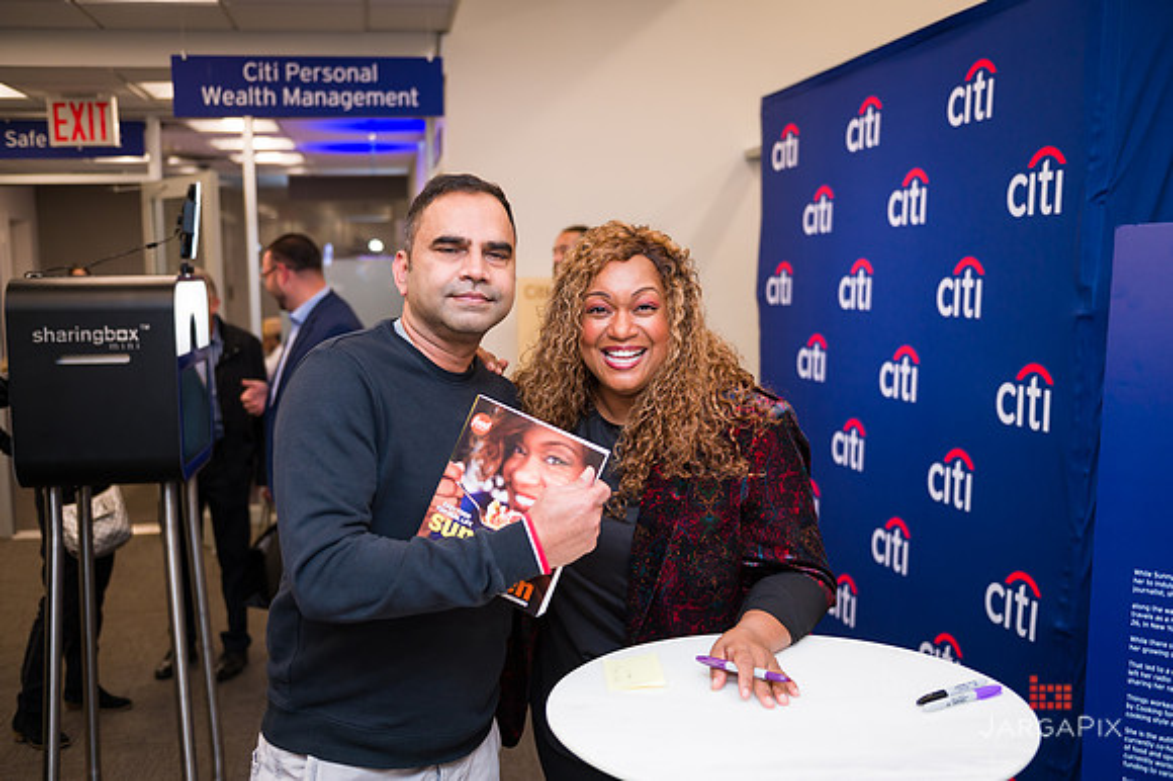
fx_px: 1172
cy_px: 390
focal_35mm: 36
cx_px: 586
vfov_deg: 36.8
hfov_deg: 53.2
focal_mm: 36
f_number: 3.2
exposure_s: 1/160
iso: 400
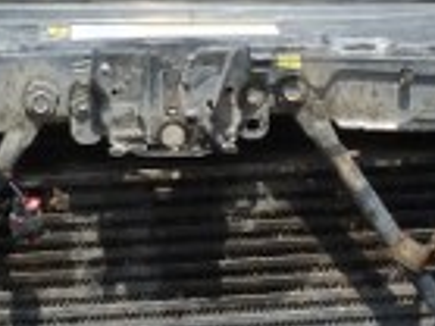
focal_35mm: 144
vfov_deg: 10.3
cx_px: 250
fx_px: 1808
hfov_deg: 13.7
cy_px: 144
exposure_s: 1/200
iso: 80
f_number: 5
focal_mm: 4.5
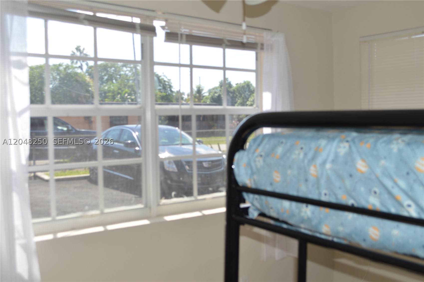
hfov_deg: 53.2
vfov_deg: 36.8
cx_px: 212
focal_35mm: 36
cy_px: 141
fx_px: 424
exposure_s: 1/200
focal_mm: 24
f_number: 5.6
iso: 100
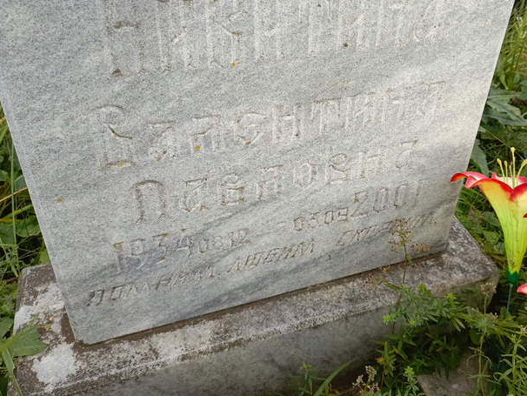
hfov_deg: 55.0
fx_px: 503
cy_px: 136
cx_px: 311
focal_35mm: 33
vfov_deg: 42.5
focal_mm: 4.76
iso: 110
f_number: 1.69
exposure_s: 1/118
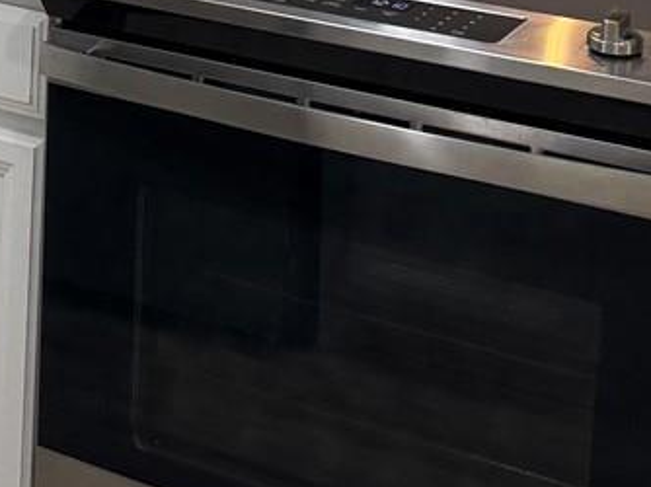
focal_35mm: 115
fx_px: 2161
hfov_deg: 15.6
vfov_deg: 12.1
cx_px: -372
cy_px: -286
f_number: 1.78
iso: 125
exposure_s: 1/120
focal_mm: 6.76
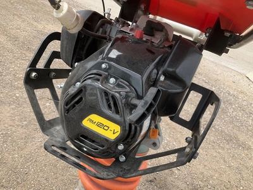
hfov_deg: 61.7
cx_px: 126
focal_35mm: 29
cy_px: 95
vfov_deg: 48.2
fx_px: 212
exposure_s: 1/759
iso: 25
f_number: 1.8
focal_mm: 3
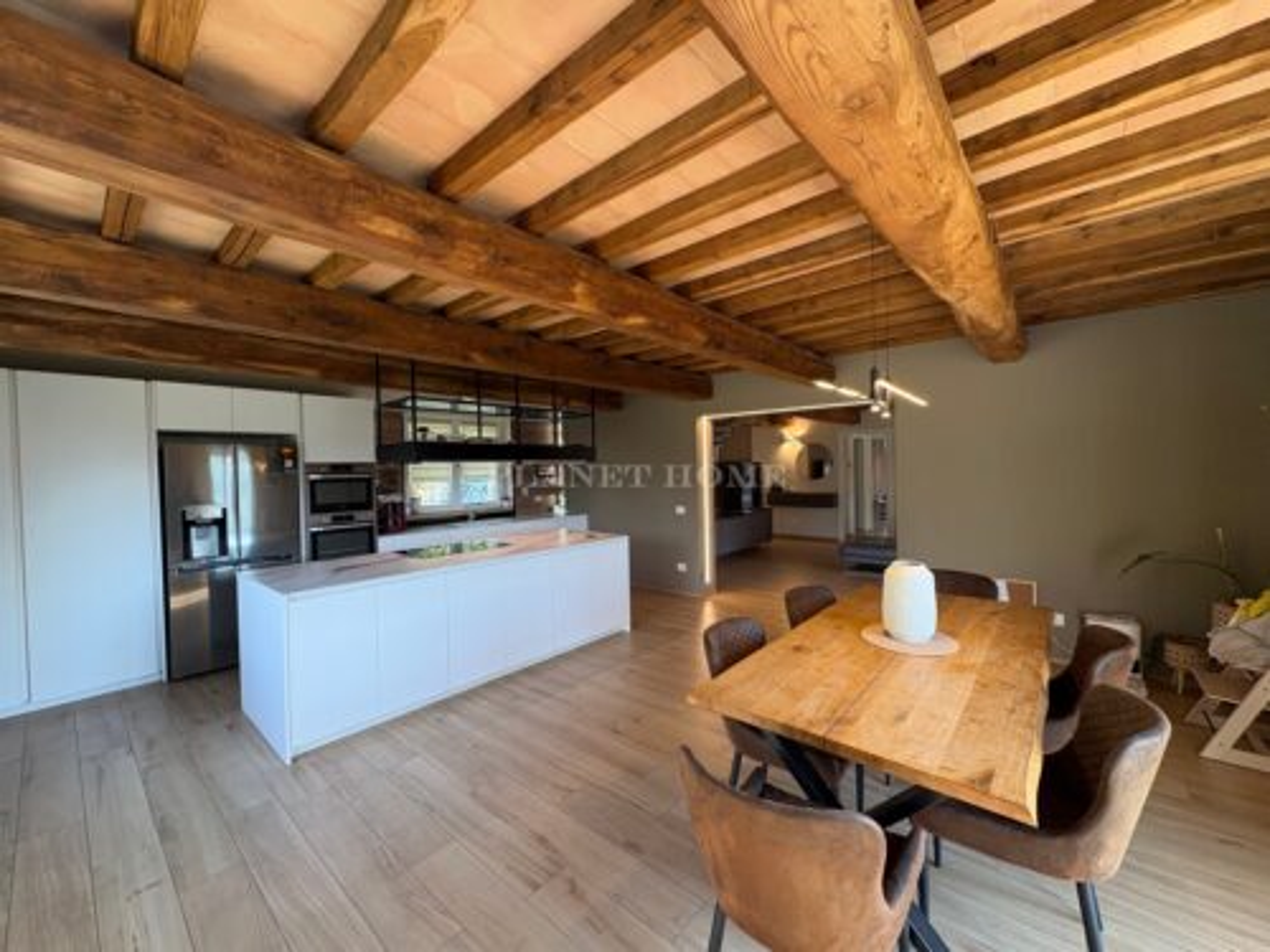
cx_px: 635
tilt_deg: -0.4
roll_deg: +1.4
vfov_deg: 85.7
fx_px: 514
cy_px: 476
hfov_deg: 102.1
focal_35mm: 14
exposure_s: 1/123
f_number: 2.2
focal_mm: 2.22
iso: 160
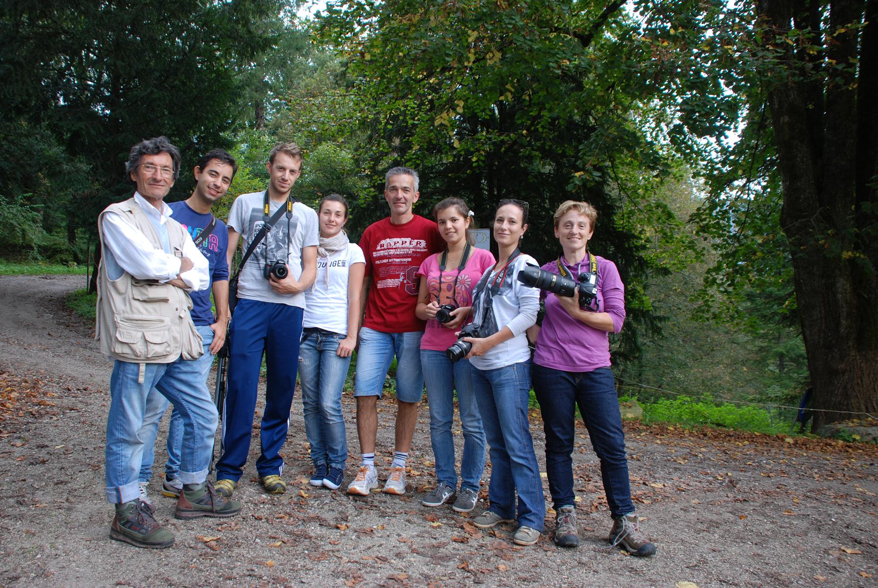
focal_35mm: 30
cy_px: 294
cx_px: 439
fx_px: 733
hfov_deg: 61.9
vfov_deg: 43.7
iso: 100
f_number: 3.8
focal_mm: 20
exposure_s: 1/30
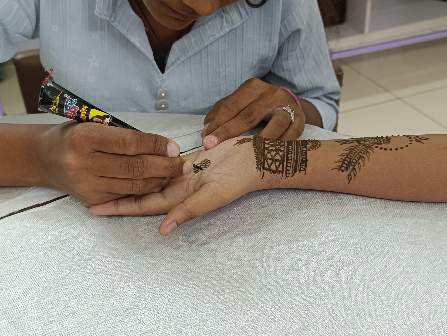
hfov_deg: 71.6
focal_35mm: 24
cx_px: 224
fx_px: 310
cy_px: 168
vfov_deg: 56.8
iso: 524
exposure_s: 1/101
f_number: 1.88
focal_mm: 5.59
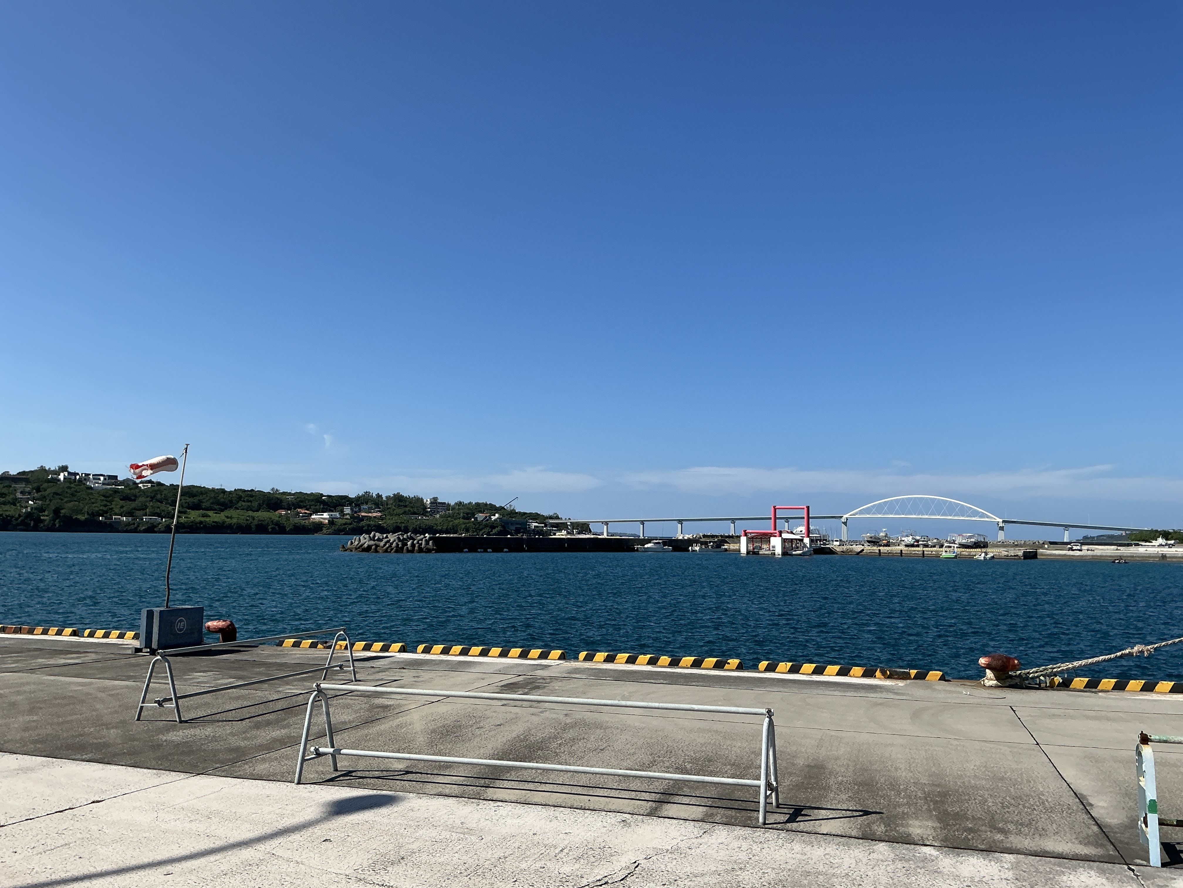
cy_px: 444
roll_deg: -1.0
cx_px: 592
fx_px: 957
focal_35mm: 28
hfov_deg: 63.4
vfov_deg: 49.7
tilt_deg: +5.9
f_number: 1.8
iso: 25
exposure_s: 1/2959
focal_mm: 3
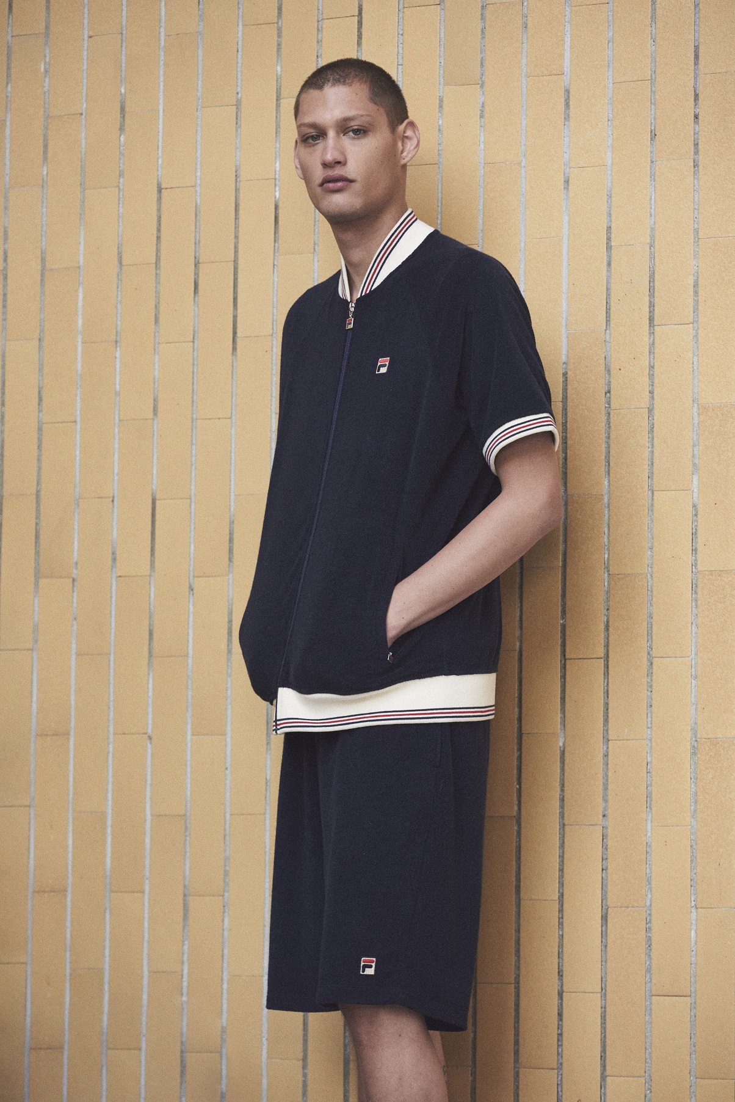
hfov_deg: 10.2
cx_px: 368
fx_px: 4131
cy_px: 551
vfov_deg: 15.2
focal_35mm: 135
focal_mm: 135
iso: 800
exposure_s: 1/250
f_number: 4
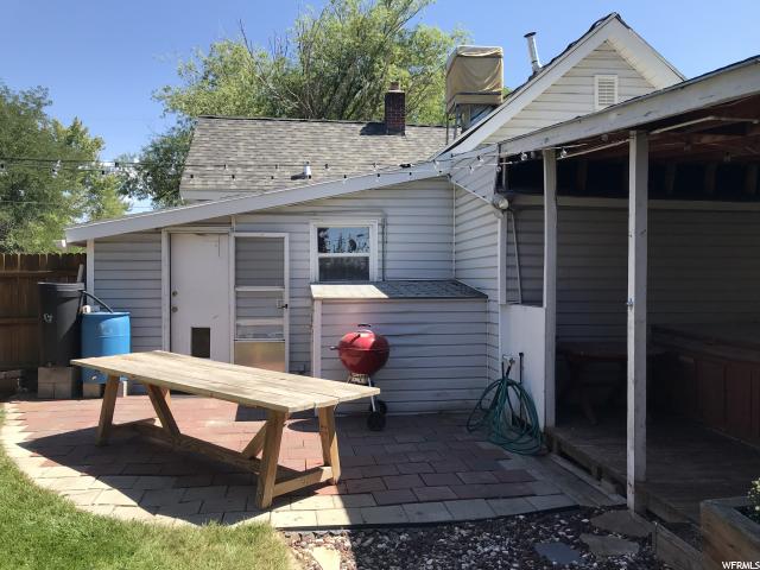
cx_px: 380
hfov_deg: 63.4
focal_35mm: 28
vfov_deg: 49.7
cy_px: 285
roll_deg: -0.8
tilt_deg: -0.1
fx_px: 615
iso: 20
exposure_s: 1/939
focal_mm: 3.99
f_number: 1.8
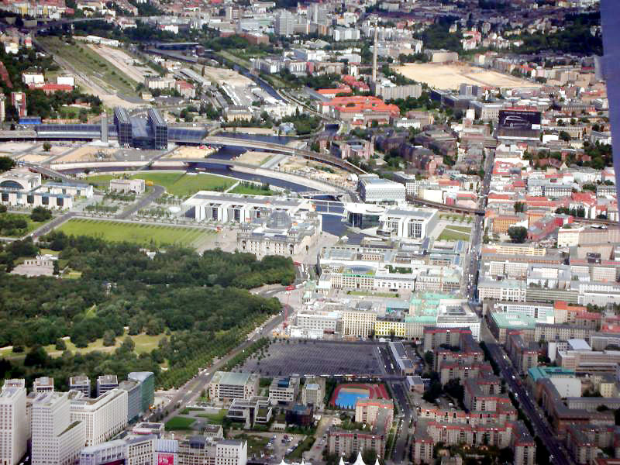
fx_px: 1881
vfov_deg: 14.1
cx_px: 310
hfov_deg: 18.7
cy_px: 232
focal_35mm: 105
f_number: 5.4
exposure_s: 1/225
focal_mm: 17.4
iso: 50
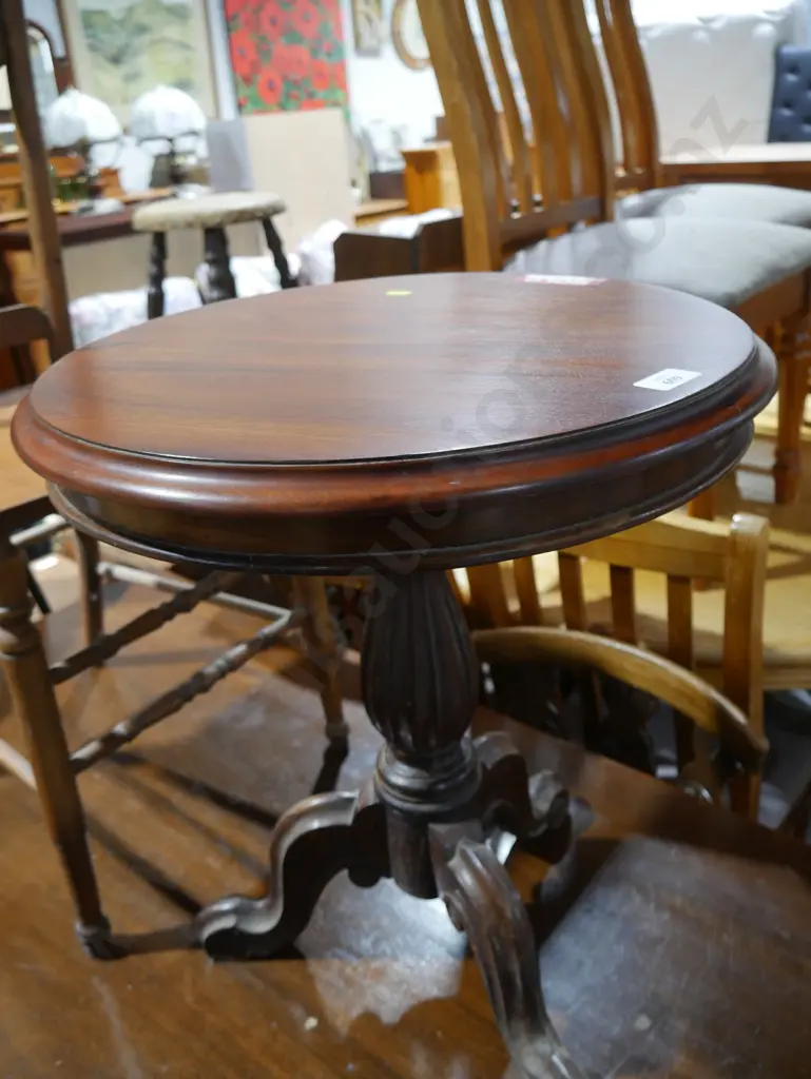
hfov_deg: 49.8
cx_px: 406
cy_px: 540
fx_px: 874
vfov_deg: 63.4
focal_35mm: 28
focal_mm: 14
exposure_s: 1/60
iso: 1000
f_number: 3.5
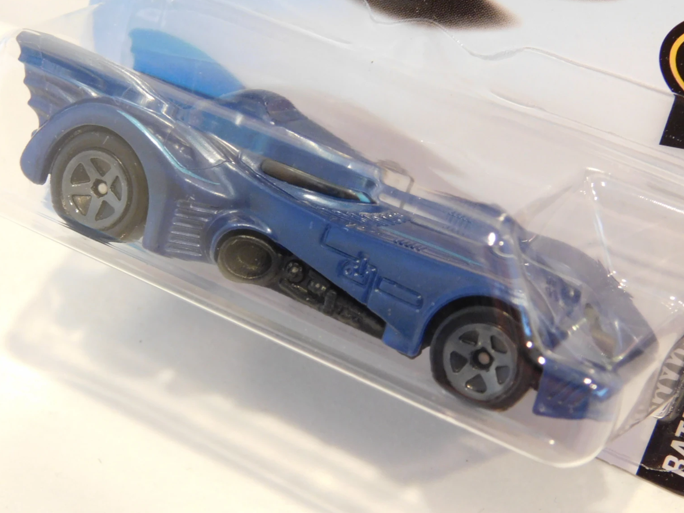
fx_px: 1225
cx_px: 353
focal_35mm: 62
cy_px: 245
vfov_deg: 23.6
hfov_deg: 31.2
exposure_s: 1/13
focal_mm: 10.4
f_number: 4
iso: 400
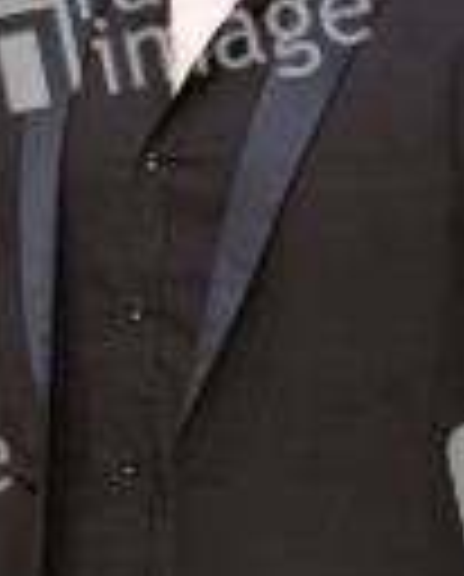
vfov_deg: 4.1
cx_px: 270
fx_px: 8005
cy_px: 243
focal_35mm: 468
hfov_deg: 3.3
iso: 320
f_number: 6.3
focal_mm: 160
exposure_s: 1/250
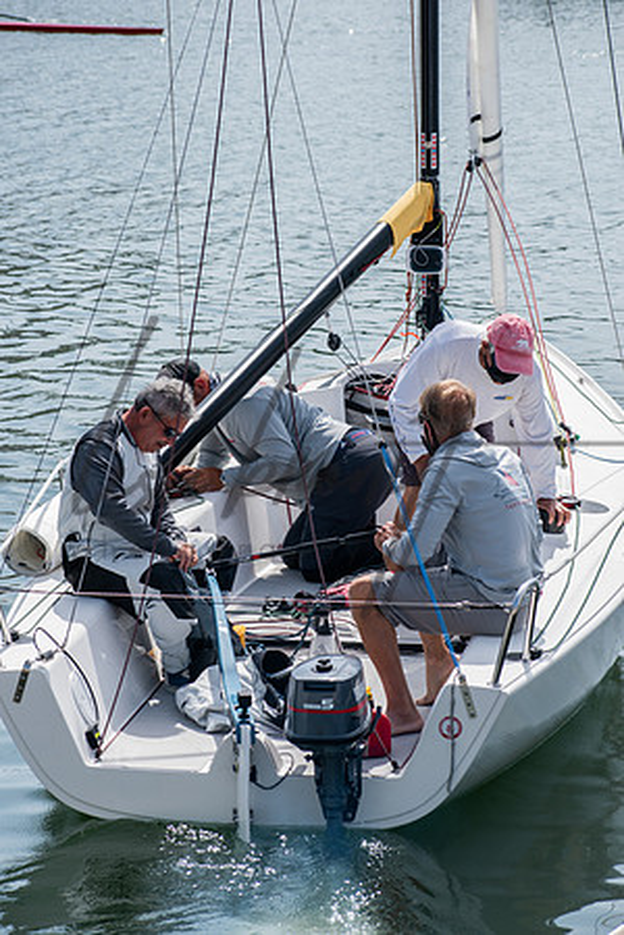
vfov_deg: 12.5
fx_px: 4290
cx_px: 312
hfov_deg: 8.3
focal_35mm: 165
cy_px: 468
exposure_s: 1/320
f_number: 8
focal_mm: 110
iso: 100
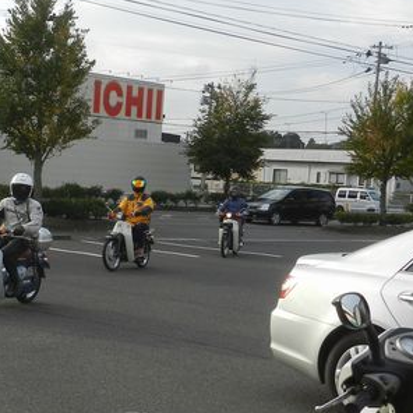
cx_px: 59
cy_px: 256
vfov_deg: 25.7
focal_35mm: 67
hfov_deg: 25.1
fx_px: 904
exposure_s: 1/640
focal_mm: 5.6
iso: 160
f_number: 3.7
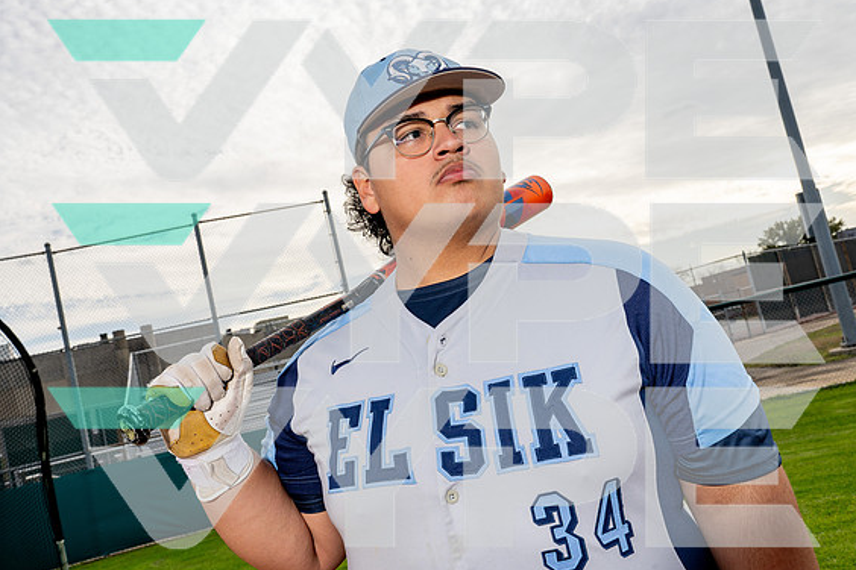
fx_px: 856
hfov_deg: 53.1
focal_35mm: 36
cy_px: 284
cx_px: 439
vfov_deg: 36.9
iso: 160
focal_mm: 35
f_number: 11
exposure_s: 1/250
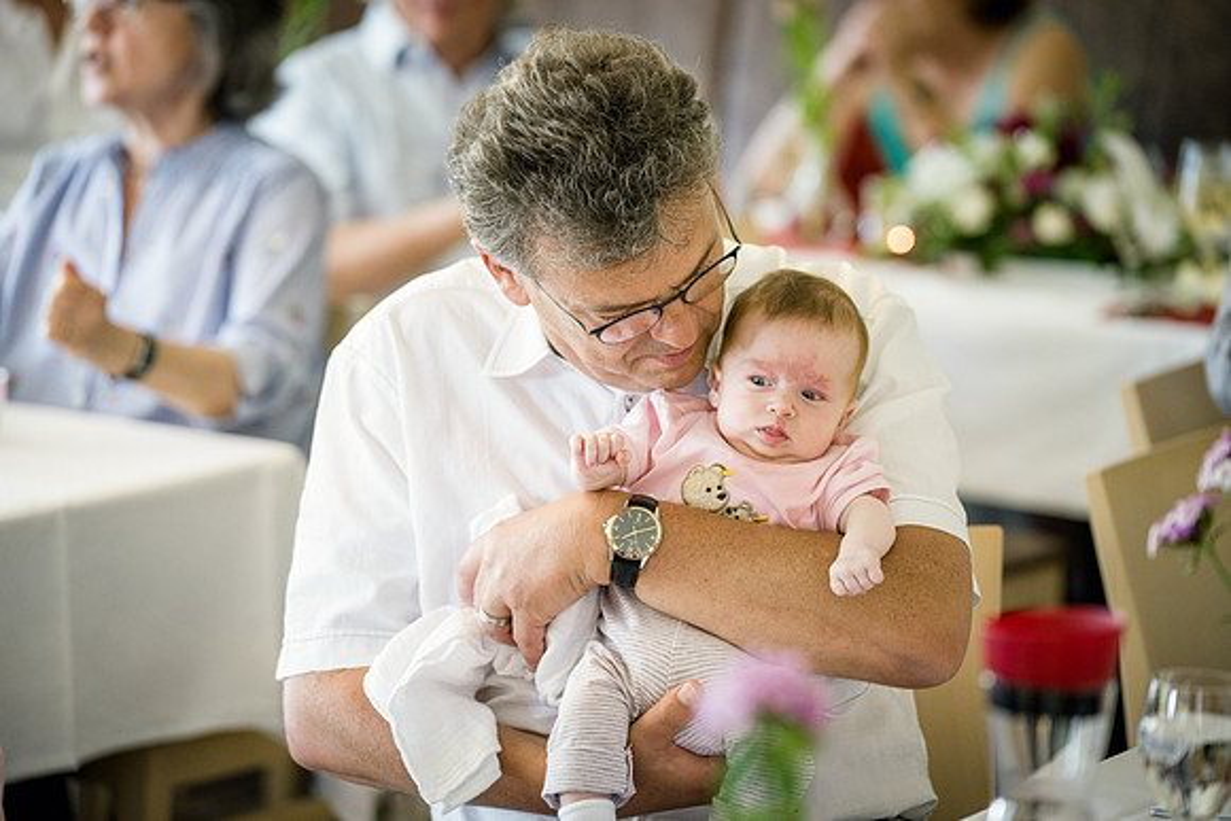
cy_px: 410
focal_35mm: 131
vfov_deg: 10.5
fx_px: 4480
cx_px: 616
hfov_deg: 15.6
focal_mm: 131
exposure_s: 1/200
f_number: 3.2
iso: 3200
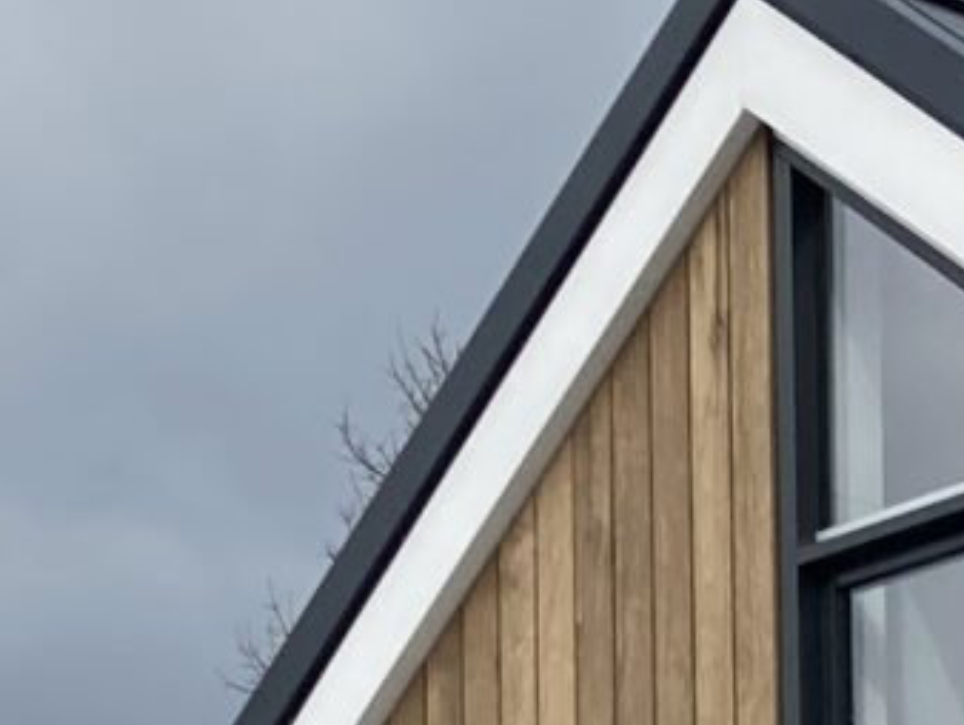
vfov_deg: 6.5
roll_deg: +0.1
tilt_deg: +3.9
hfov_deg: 9.0
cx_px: 1640
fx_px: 5908
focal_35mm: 212
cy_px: 1958
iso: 20
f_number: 1.8
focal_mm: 3.99
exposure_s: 1/706
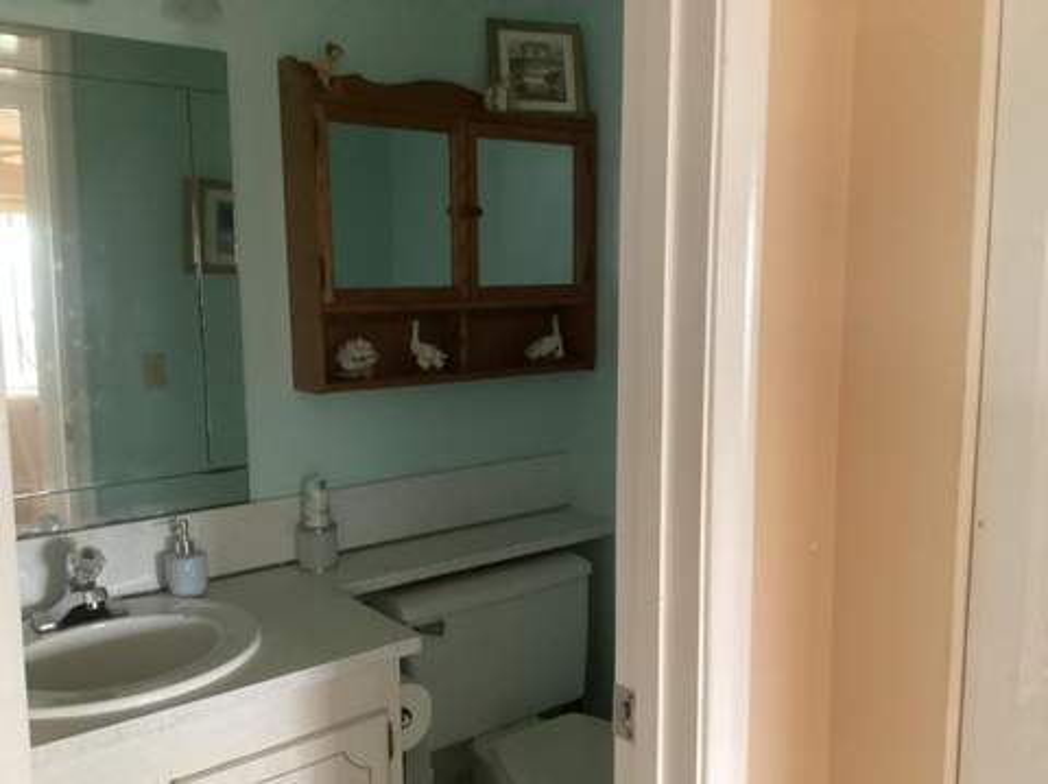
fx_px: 938
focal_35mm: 31
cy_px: 392
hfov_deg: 58.4
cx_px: 524
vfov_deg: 45.4
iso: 640
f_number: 2.4
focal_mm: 3.3
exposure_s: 1/30
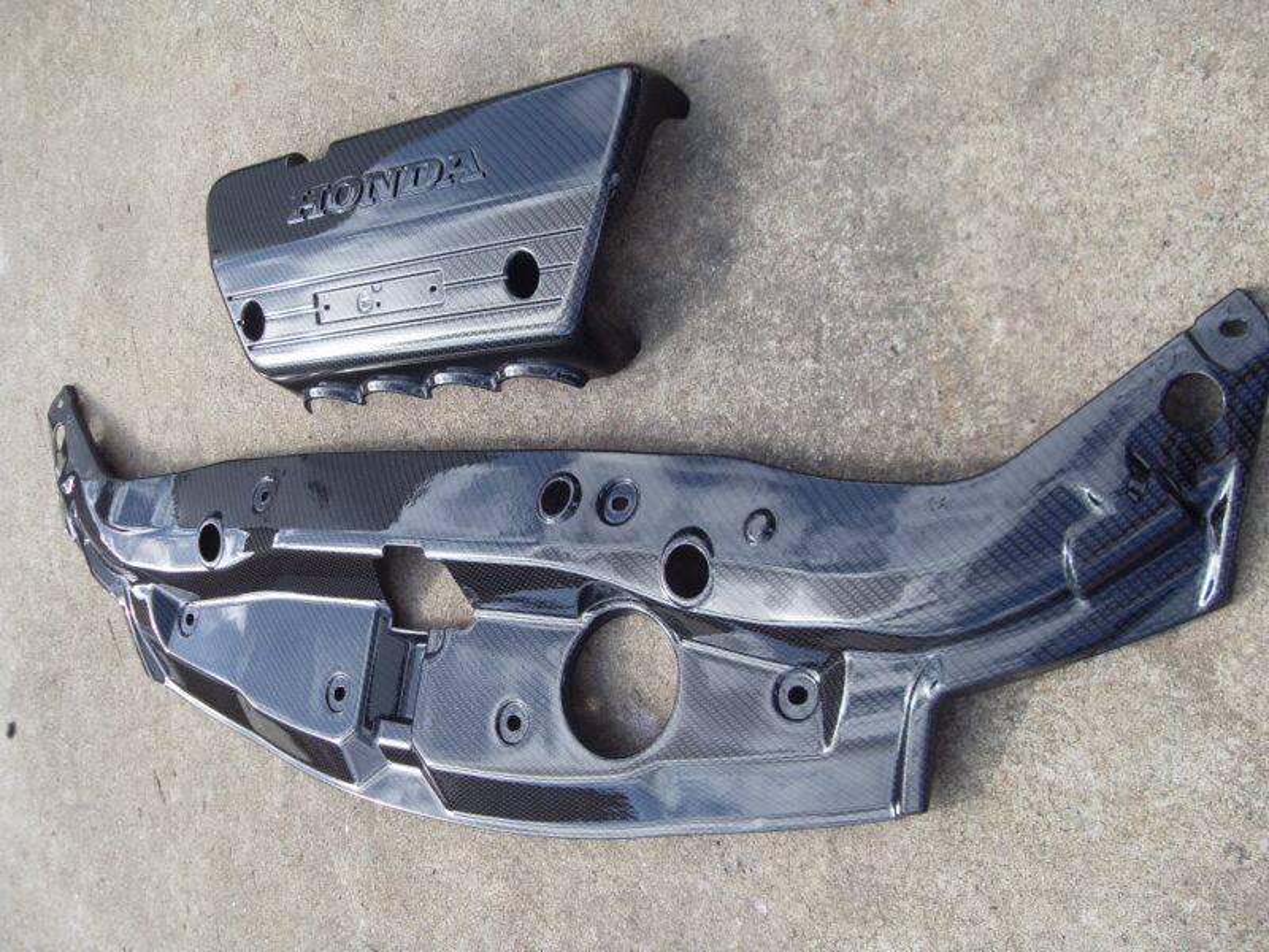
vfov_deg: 40.7
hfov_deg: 52.6
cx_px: 634
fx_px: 1283
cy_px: 476
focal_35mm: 35
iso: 80
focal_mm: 6.3
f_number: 7
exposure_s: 1/90
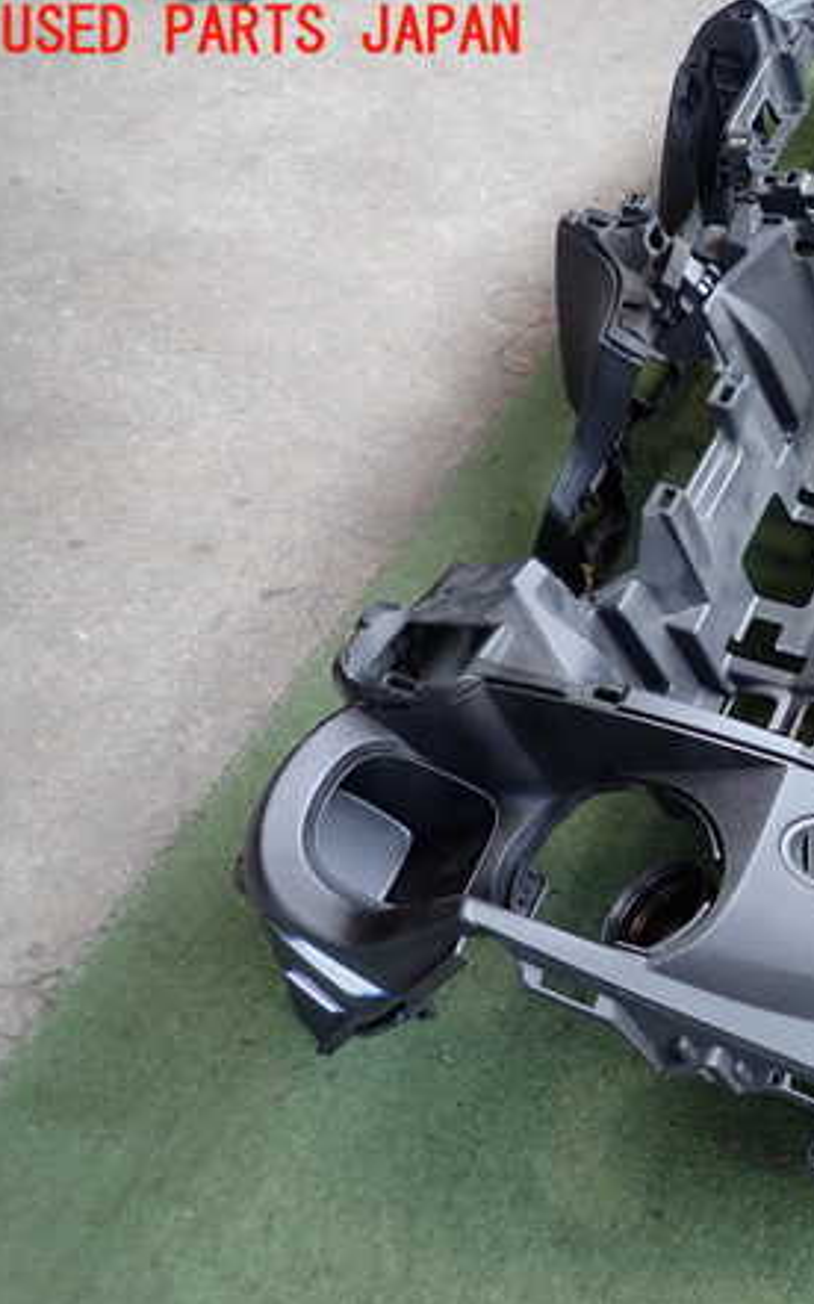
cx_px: 870
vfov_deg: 54.0
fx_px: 1279
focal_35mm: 36
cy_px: 661
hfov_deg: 31.7
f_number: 2
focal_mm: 4.5
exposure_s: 1/100
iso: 200
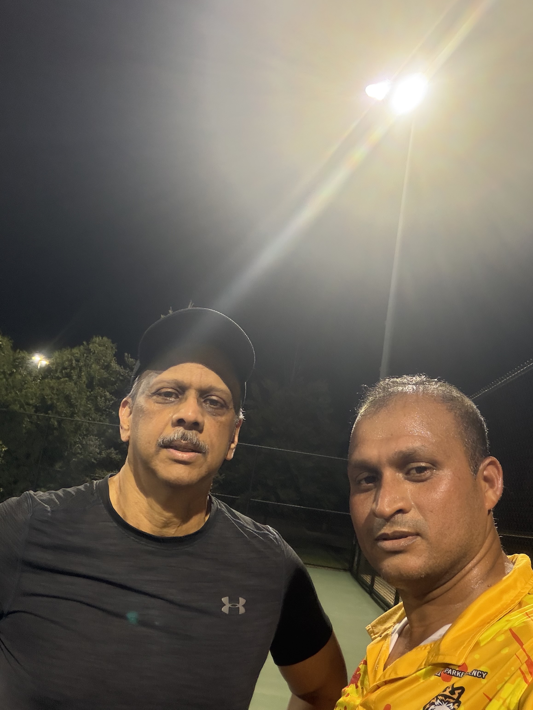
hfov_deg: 46.8
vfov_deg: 60.0
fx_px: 616
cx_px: 266
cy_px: 355
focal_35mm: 30
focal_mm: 2.71
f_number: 1.9
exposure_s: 1/40
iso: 250
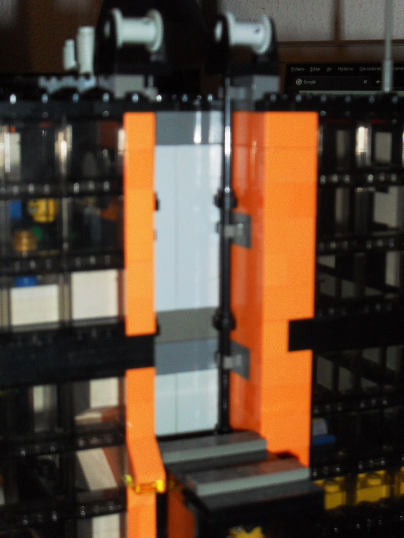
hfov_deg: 22.3
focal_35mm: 66
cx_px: 202
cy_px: 269
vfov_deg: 29.4
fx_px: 1027
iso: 200
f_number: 4.6
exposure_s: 1/60
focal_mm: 11.7
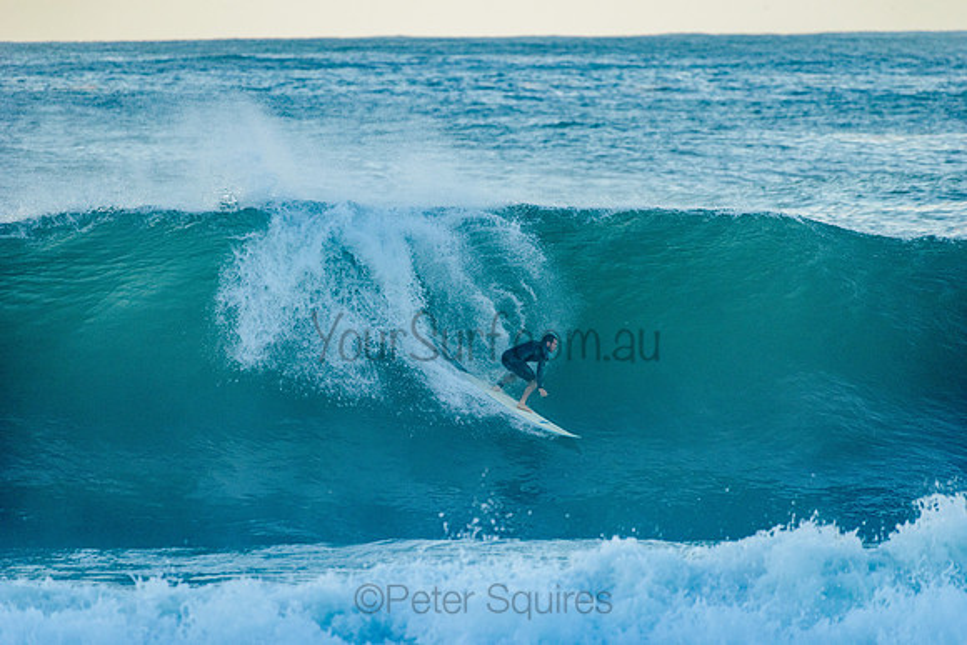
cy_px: 322
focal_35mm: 500
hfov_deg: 4.1
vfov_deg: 2.8
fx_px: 13433
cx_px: 484
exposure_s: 1/1600
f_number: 5.6
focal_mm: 500
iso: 720
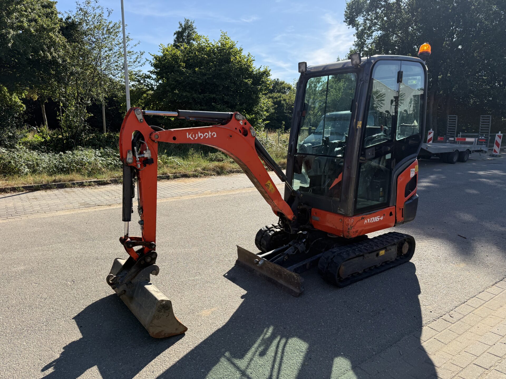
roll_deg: -0.1
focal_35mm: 24
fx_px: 351
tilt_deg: -9.9
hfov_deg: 71.6
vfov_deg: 56.8
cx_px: 253
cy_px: 190
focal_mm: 6.76
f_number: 1.78
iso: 100
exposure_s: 1/3759
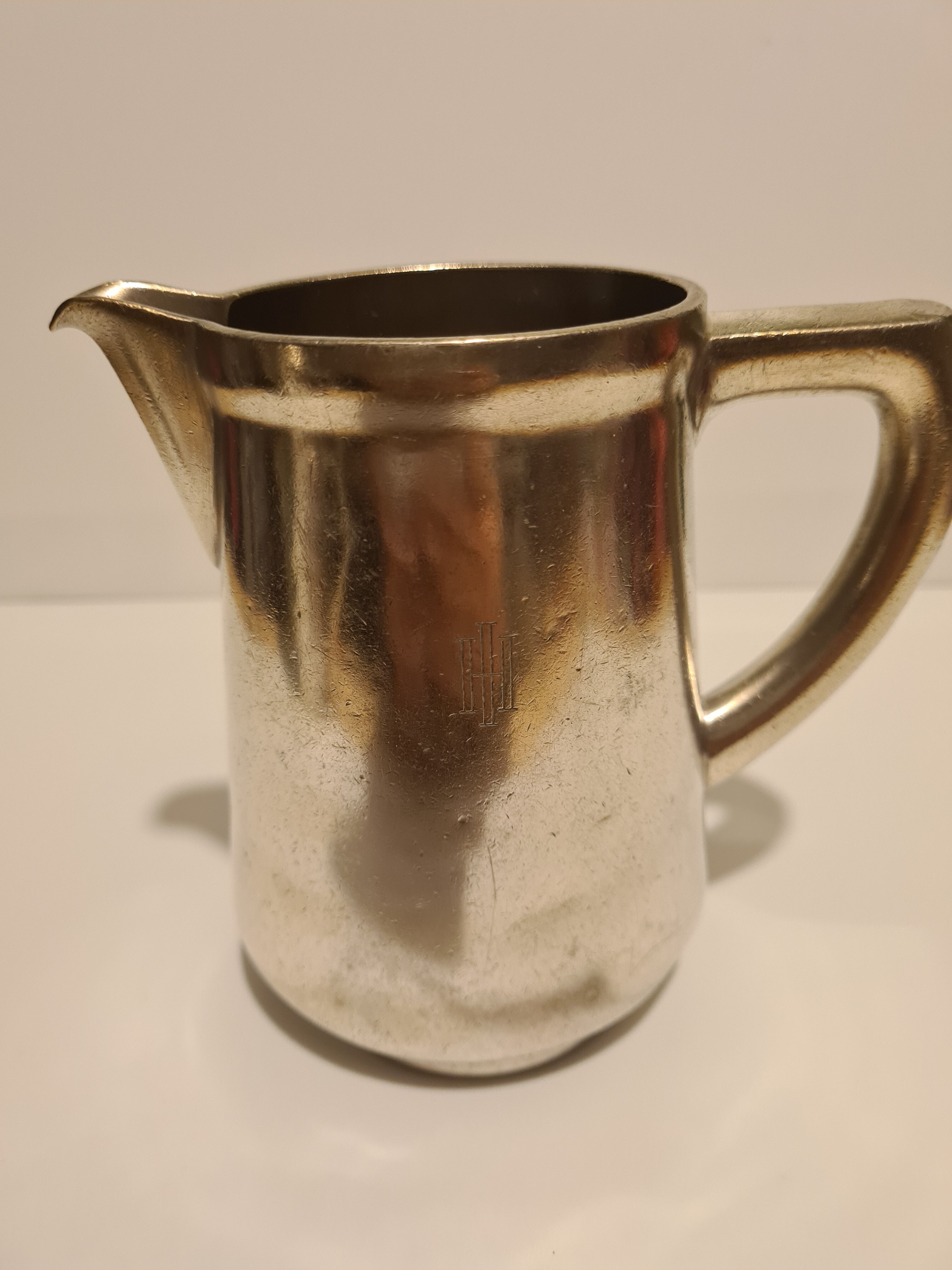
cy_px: 635
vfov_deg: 67.3
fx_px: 953
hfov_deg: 53.1
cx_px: 476
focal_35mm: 26
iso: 250
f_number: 1.8
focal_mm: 5.4
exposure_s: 1/50
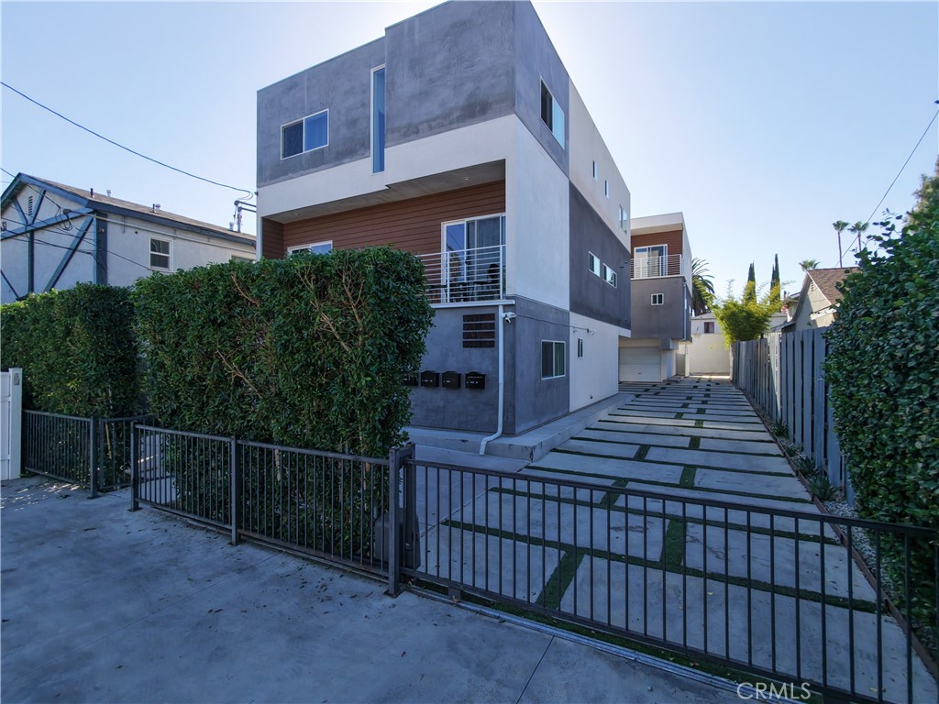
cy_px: 352
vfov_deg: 78.1
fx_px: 434
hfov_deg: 94.5
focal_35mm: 16
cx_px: 470
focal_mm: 3.05
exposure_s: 1/500
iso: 100
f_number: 2.2
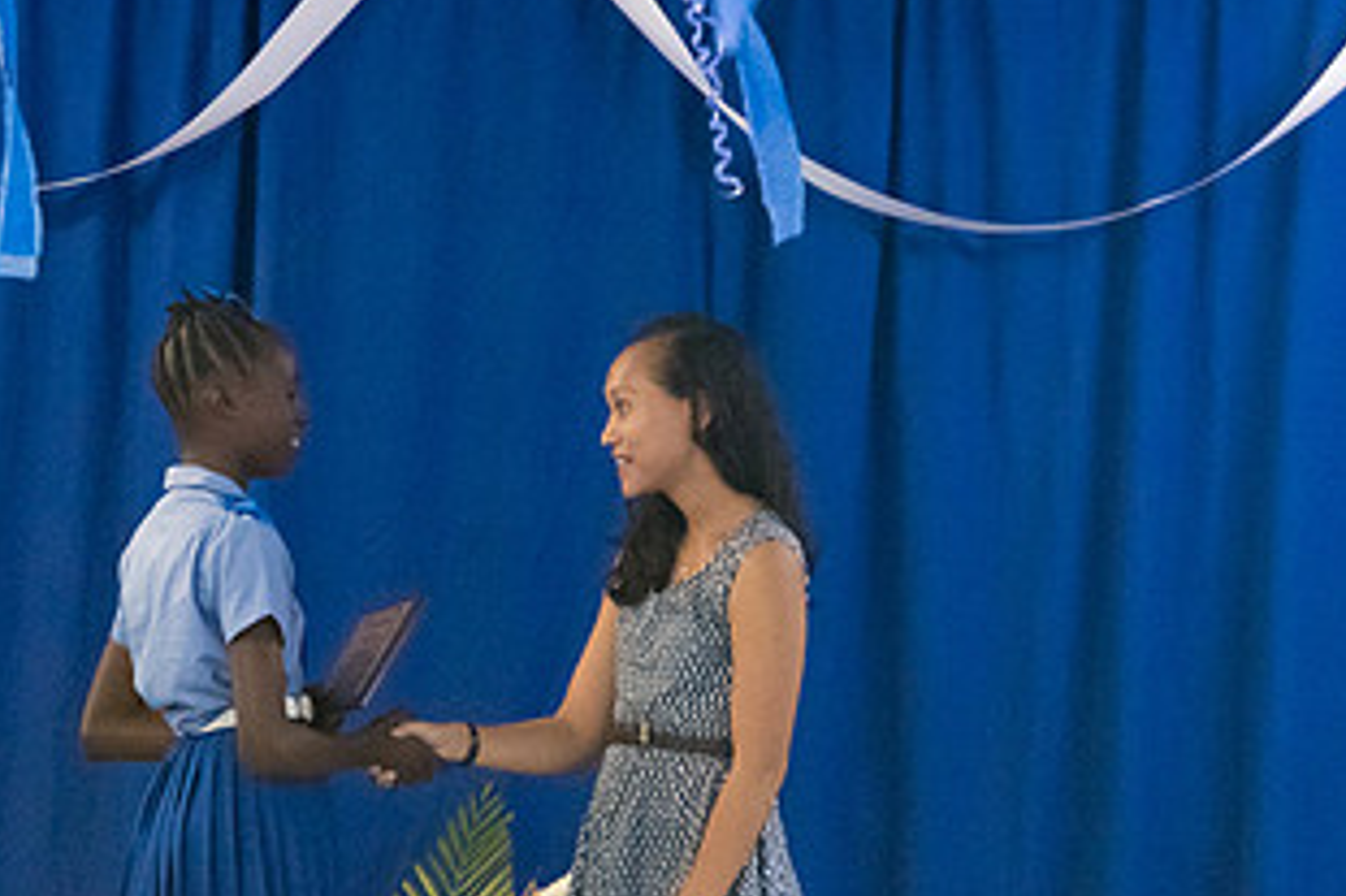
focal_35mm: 336
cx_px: 545
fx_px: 12555
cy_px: 699
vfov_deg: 4.1
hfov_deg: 6.1
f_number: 6.3
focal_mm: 180
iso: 25600
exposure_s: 1/200
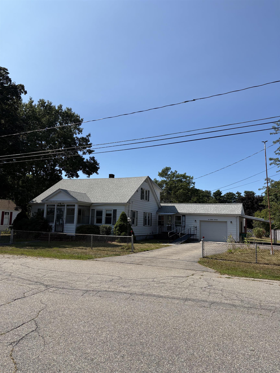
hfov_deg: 53.1
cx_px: 140
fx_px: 280
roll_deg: -2.0
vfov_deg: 67.3
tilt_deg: +8.7
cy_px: 186
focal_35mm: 26
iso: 50
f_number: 1.6
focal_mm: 5.96
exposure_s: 1/3831
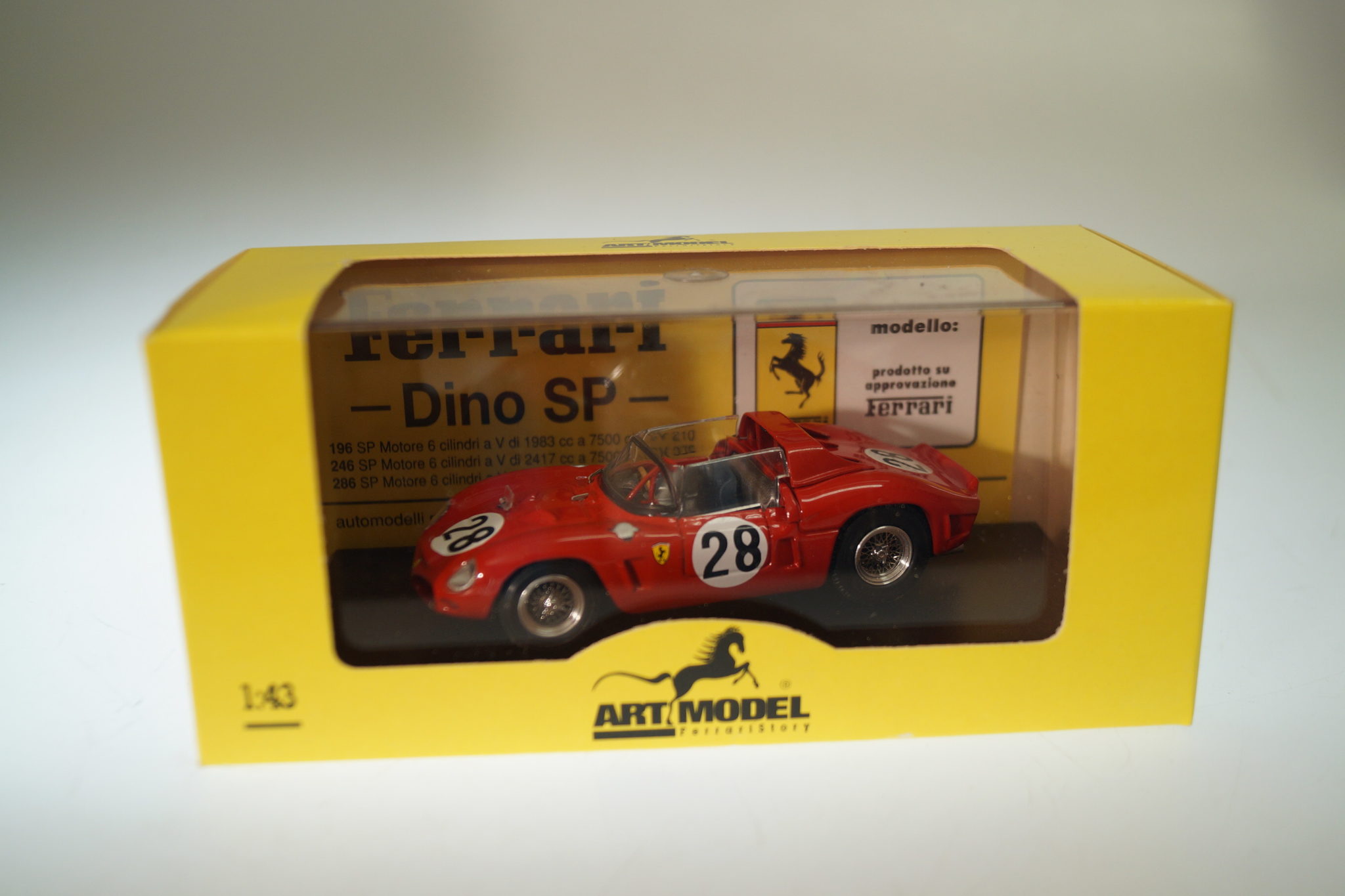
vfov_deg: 34.2
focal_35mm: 39
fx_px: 1457
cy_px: 448
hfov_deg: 49.6
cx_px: 672
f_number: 4
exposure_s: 1/160
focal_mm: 26
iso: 250
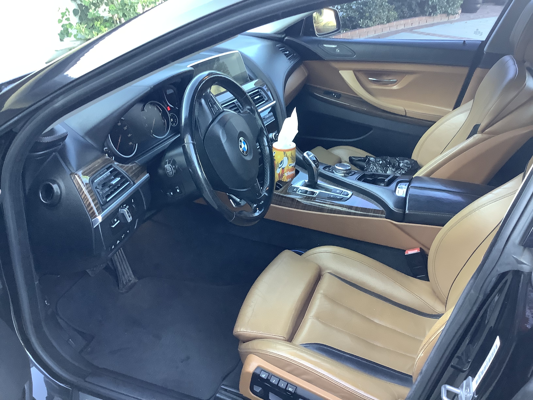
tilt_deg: -27.4
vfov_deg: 45.4
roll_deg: +1.8
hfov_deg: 58.4
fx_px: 477
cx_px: 266
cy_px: 200
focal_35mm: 31
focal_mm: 3.3
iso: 160
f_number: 2.4
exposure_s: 1/60
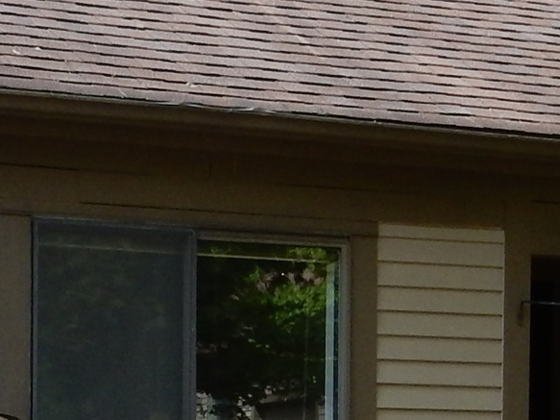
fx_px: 2556
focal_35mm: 158
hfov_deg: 12.3
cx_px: -27
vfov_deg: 9.1
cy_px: 640
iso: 125
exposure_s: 1/250
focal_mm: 5.4
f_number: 4
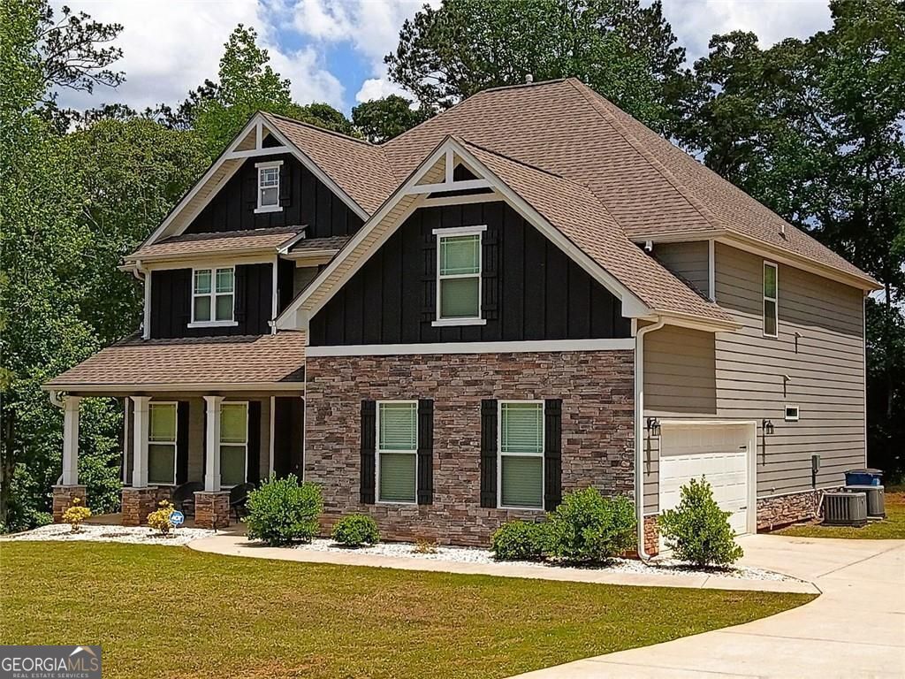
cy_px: 340
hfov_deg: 38.2
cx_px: 452
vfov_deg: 29.1
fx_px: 1307
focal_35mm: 50
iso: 100
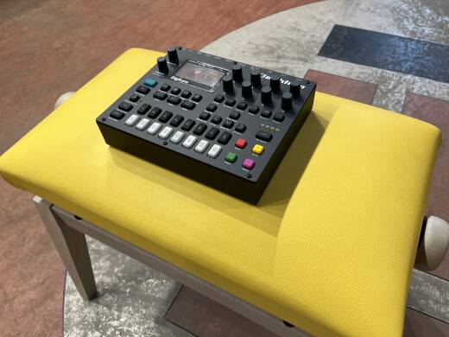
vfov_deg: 53.1
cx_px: 224
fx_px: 337
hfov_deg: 67.3
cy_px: 168
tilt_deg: -51.9
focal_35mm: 26
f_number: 1.6
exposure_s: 1/120
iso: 80
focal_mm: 5.1
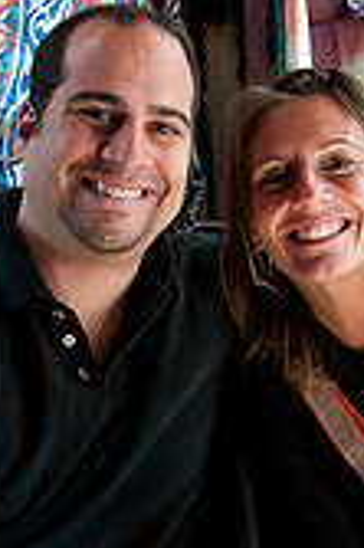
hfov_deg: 16.8
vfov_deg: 24.8
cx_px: 228
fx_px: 1231
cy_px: 420
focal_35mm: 81
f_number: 3.5
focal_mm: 20
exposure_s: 1/20
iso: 400
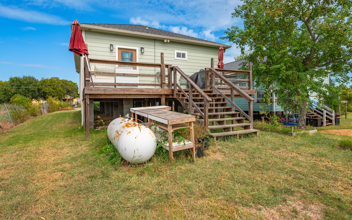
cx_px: 176
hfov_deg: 85.1
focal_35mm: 20
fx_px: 192
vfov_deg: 59.6
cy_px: 100
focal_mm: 19
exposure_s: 1/250
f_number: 11
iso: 125
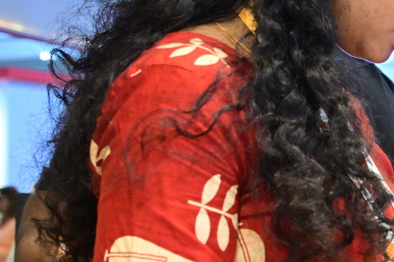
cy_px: 175
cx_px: 730
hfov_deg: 12.5
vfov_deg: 9.3
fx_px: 1619
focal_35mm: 148
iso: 800
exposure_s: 1/160
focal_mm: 33
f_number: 4
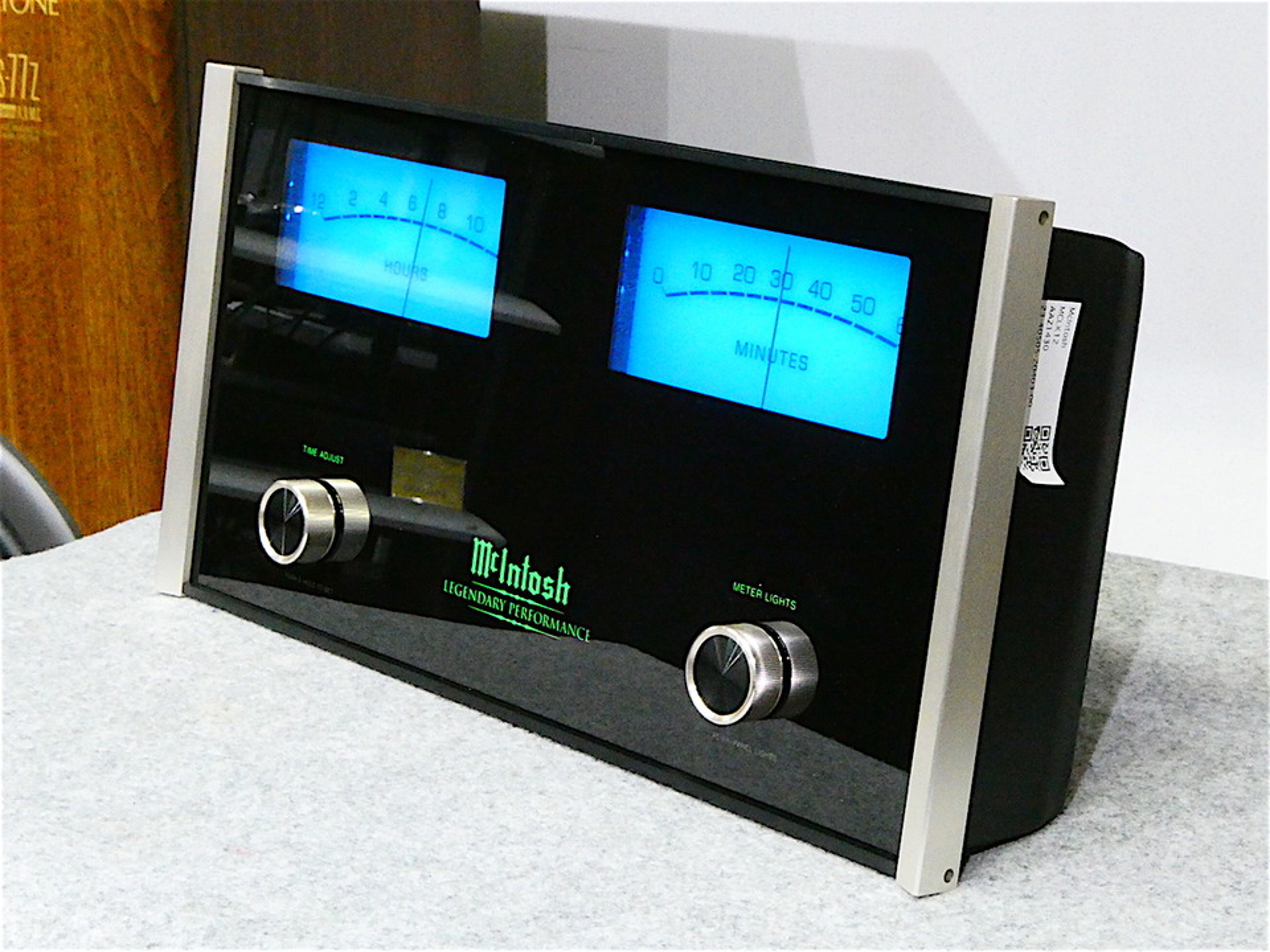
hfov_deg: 26.3
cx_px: 635
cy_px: 476
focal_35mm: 74
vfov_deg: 19.9
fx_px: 2715
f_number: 8
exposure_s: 1/13
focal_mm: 13.2
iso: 1600
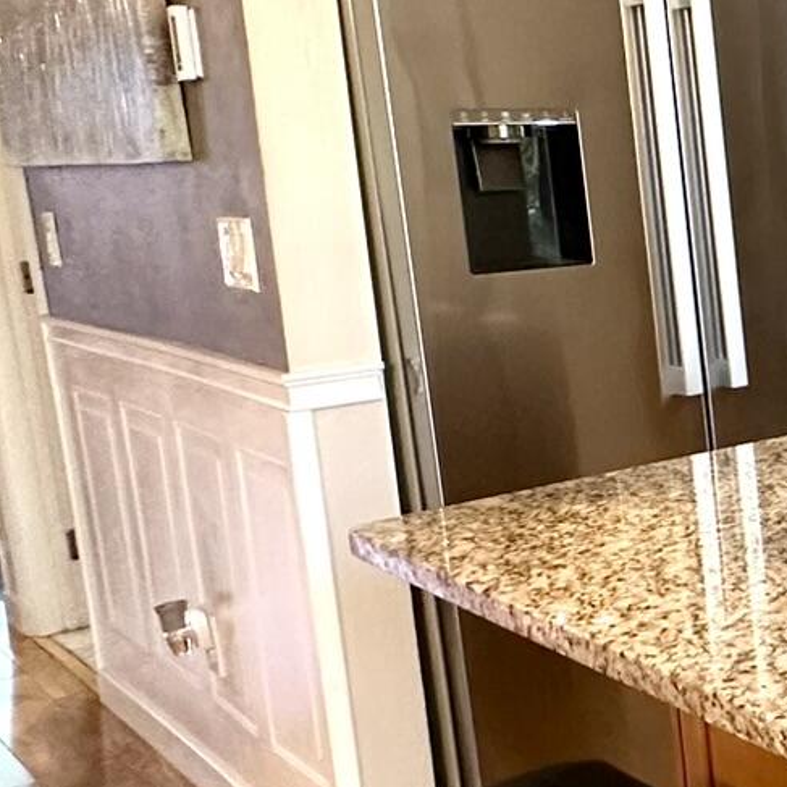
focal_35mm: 52
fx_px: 1338
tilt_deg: -6.9
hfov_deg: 21.0
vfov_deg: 32.7
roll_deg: +1.7
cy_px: 307
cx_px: 1445
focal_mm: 2.22
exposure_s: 1/60
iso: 320
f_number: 2.2
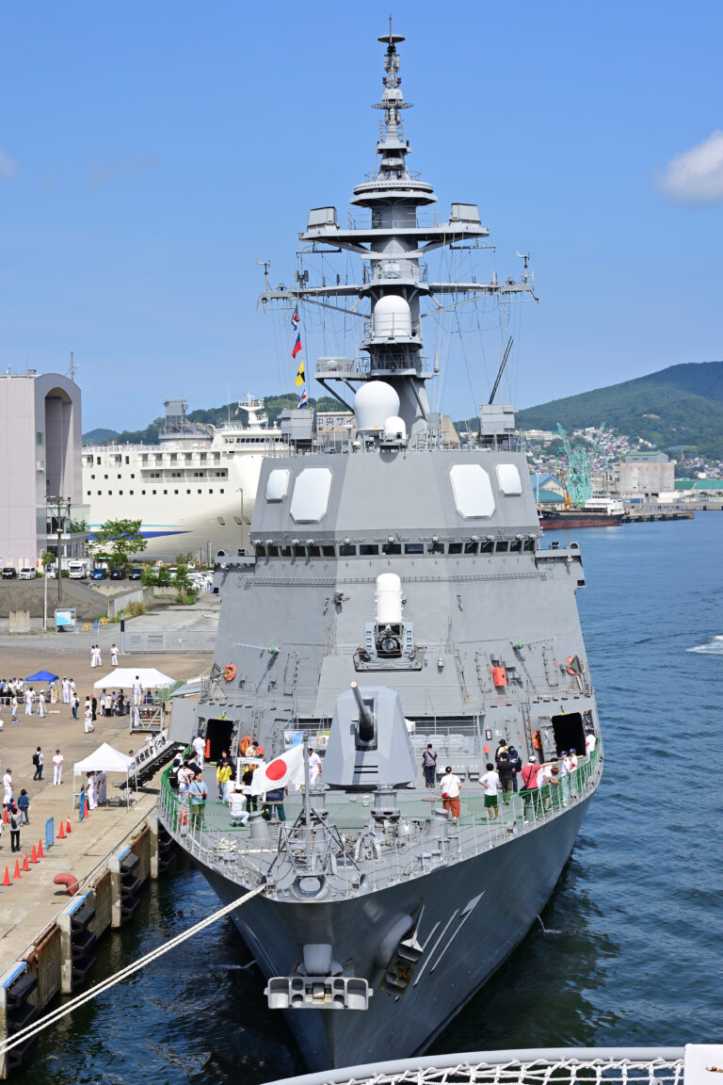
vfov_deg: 28.1
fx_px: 2169
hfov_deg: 18.9
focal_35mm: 72
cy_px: 542
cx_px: 362
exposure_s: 1/200
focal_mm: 48
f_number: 11
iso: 100
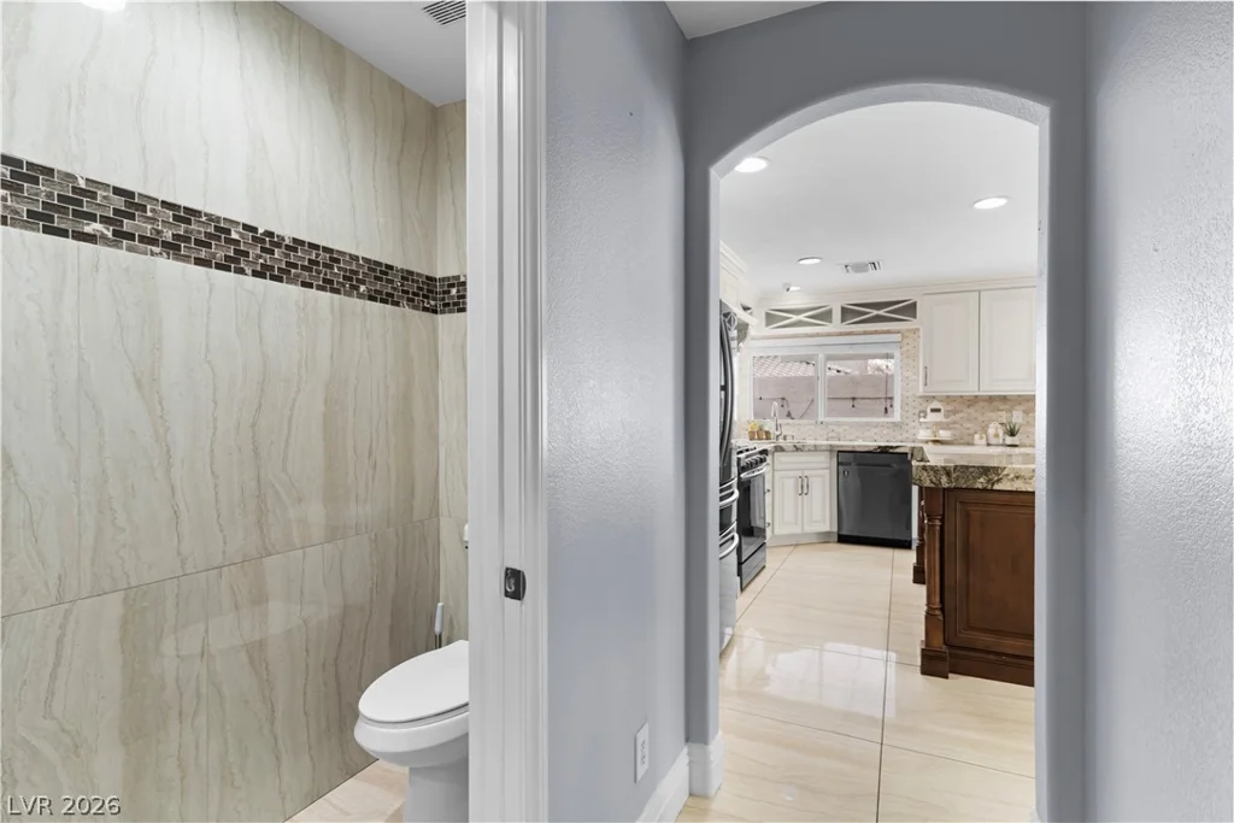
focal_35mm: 17
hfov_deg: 93.3
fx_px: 583
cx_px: 617
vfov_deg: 70.5
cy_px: 412
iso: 500
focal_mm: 17
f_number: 8
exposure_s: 1/6
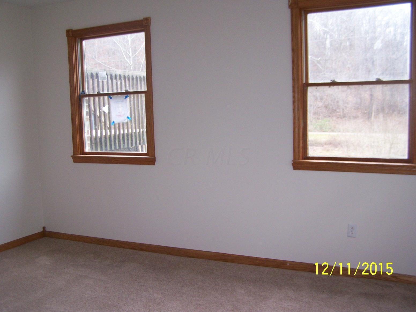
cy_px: 156
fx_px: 457
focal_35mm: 38
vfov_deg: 37.7
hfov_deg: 49.0
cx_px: 208
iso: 140
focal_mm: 6.3
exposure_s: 1/60
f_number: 2.8
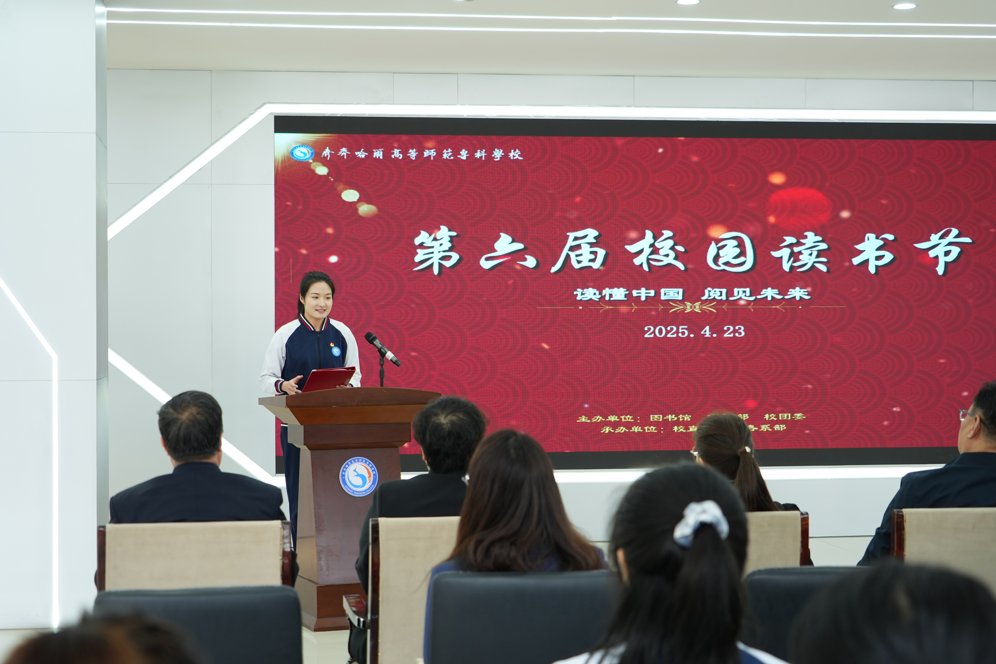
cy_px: 332
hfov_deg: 32.9
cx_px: 498
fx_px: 1688
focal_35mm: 61
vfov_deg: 22.3
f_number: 5
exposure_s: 1/80
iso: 800
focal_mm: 61
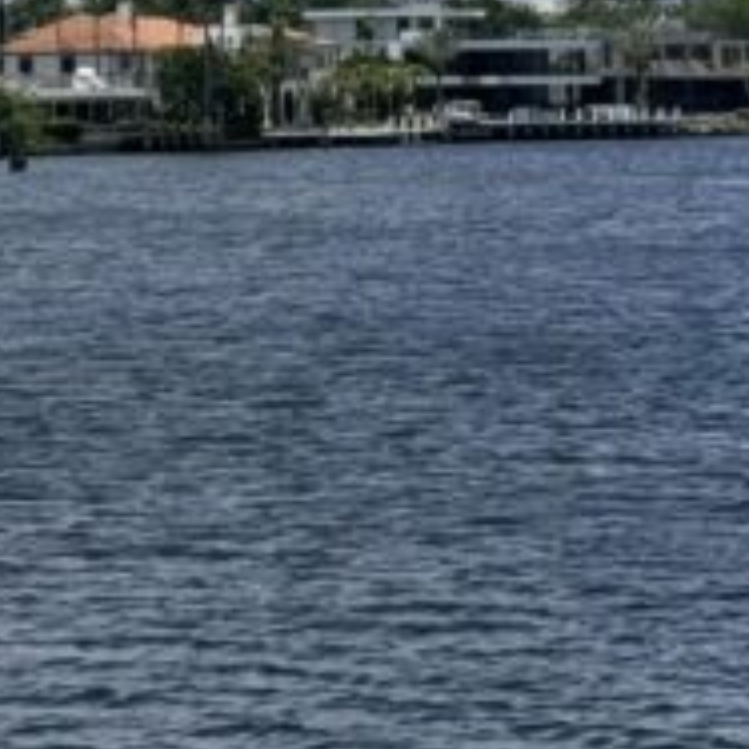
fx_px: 4994
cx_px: 108
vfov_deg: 8.4
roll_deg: +0.0
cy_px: -439
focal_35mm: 204
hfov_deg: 8.6
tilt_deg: +6.4
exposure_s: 1/11364
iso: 64
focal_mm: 6.76
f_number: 1.78
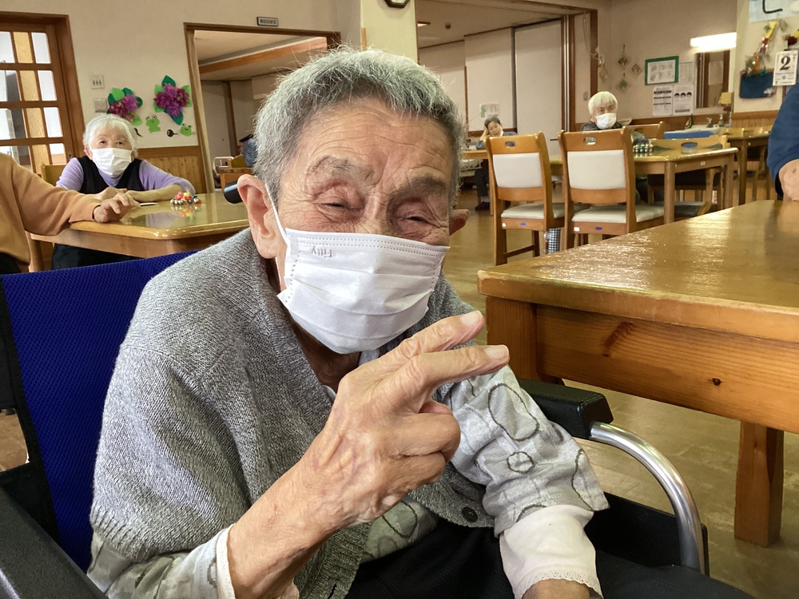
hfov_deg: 58.4
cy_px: 300
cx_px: 400
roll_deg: +2.9
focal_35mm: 31
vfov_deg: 45.4
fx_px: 716
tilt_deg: -12.2
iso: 160
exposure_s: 1/60
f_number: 2.4
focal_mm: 3.3
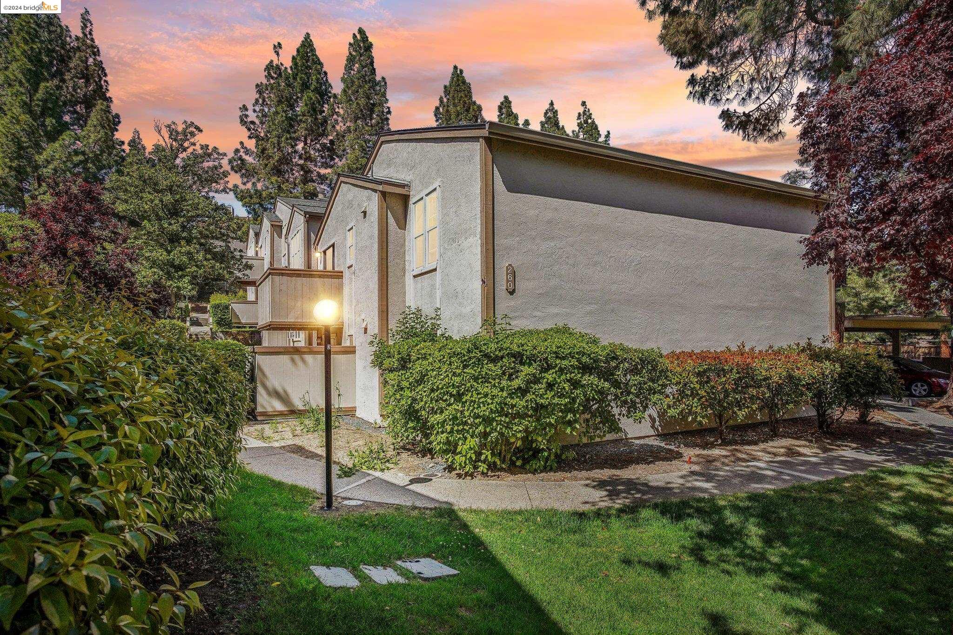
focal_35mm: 20
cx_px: 476
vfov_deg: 61.9
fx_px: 529
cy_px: 318
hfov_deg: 84.0
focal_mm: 20
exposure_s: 1/1000
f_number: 8
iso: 400
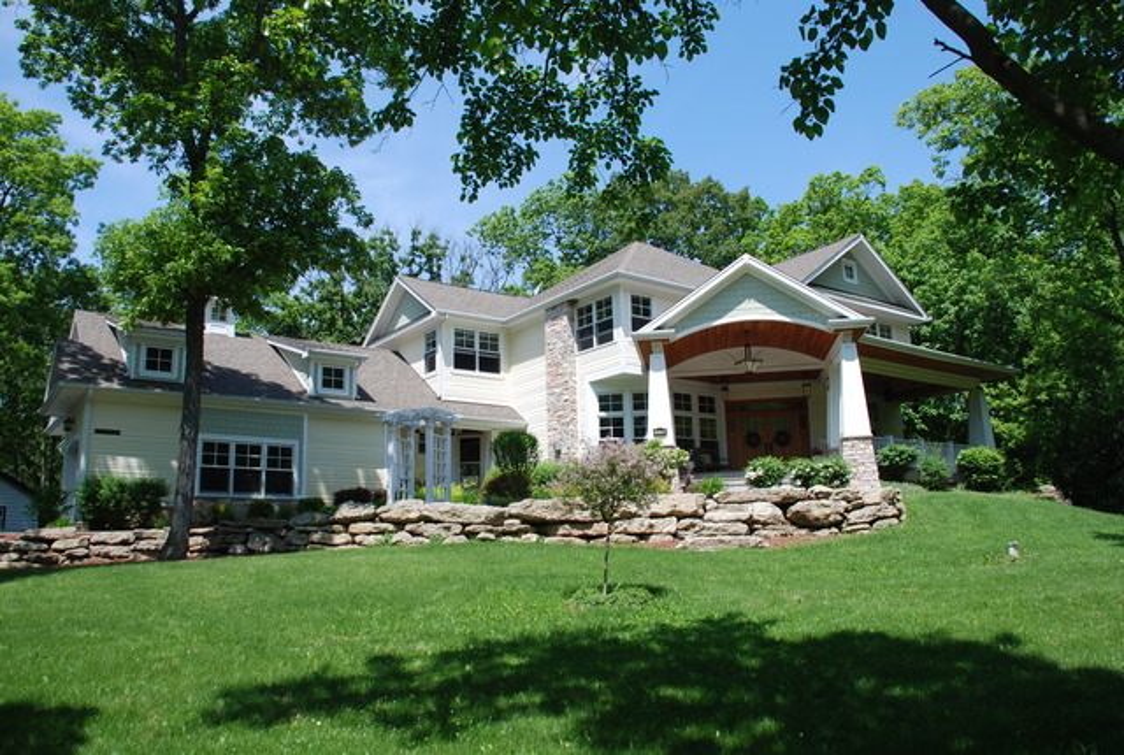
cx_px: 562
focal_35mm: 30
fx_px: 939
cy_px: 378
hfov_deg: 61.8
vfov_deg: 43.8
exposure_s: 1/200
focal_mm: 20
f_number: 7.1
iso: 100
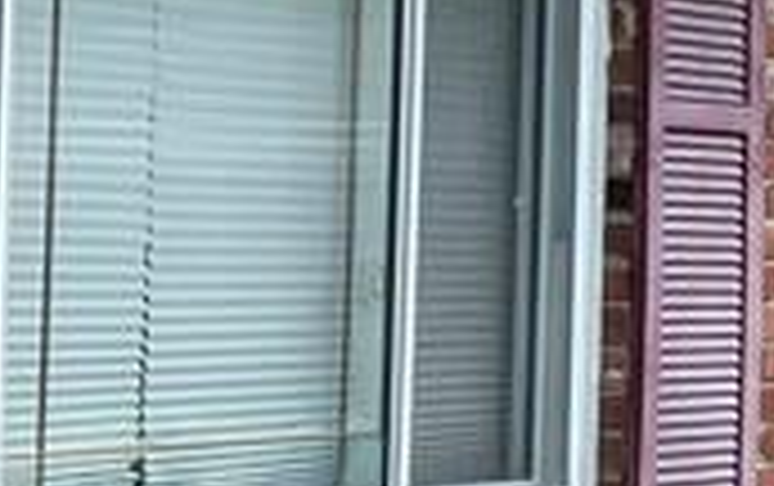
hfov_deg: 12.1
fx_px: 3464
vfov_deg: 8.0
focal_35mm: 164
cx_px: 1197
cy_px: 158
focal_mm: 5.7
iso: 50
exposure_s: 1/1972
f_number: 1.5
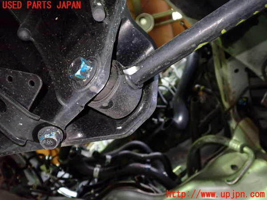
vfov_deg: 46.8
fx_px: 231
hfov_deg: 60.0
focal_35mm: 30
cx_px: 134
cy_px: 100
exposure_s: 1/30
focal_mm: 5.4
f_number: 2.3
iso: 800
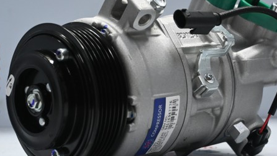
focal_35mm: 93
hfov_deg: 22.9
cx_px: 141
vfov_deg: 13.0
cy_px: 63
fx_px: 683
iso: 1800
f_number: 6
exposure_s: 1/80
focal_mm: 44
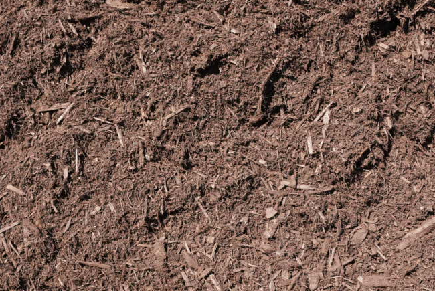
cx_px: 154
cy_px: 160
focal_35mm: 82
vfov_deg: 16.7
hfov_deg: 24.6
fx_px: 992
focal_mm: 22
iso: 1000
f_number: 8
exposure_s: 1/2000
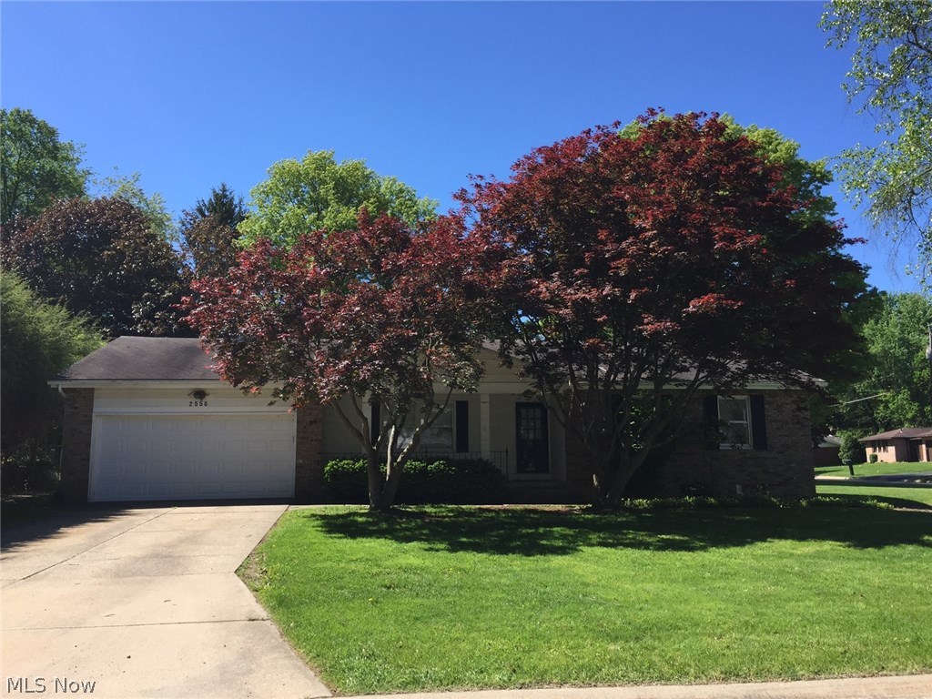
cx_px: 466
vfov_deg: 48.2
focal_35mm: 29
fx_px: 781
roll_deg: +0.7
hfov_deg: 61.7
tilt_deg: +7.6
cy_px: 350
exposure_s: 1/1099
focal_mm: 4.15
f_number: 2.2
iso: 32
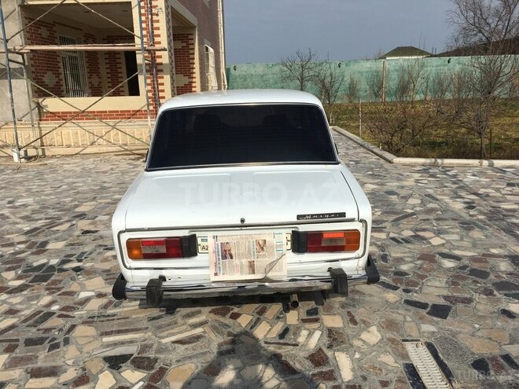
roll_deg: +1.4
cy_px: 194
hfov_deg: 61.7
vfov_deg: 48.2
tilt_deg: -14.7
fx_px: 435
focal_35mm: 29
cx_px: 260
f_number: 2.2
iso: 25
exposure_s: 1/3846
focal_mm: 4.15
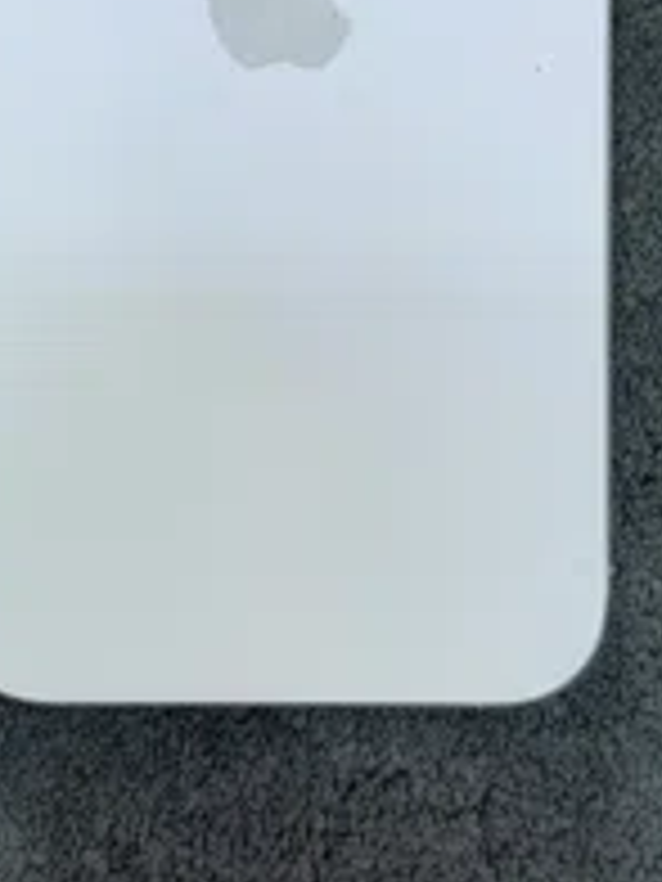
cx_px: 275
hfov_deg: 15.1
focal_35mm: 98
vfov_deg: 19.5
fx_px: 2499
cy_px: 0
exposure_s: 1/588
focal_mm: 6.76
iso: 64
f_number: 1.78
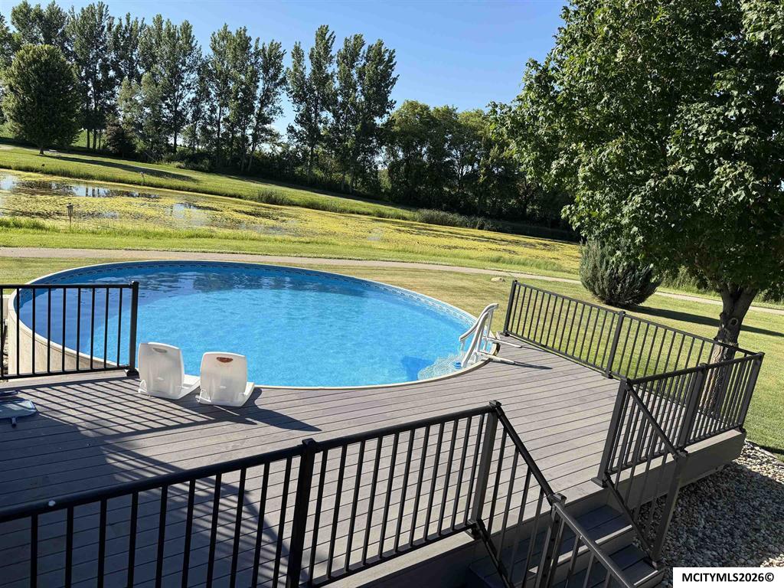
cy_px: 294
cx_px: 392
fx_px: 544
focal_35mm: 24
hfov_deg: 71.6
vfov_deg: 56.8
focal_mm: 6.76
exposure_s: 1/2611
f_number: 1.78
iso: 80
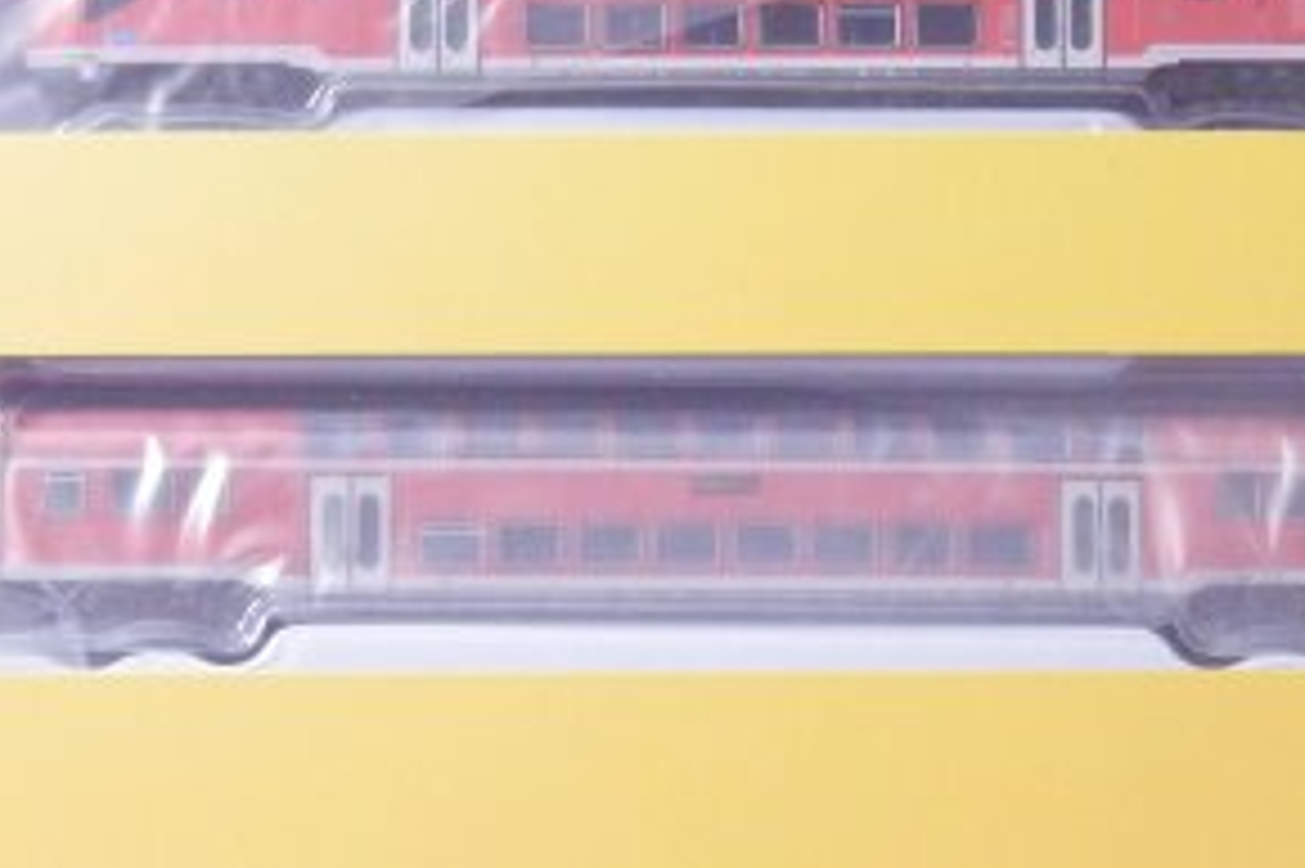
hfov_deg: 14.5
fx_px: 5144
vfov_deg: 9.6
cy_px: 585
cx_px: 765
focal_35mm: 142
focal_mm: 11.9
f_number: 4.4
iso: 1000
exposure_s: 1/160
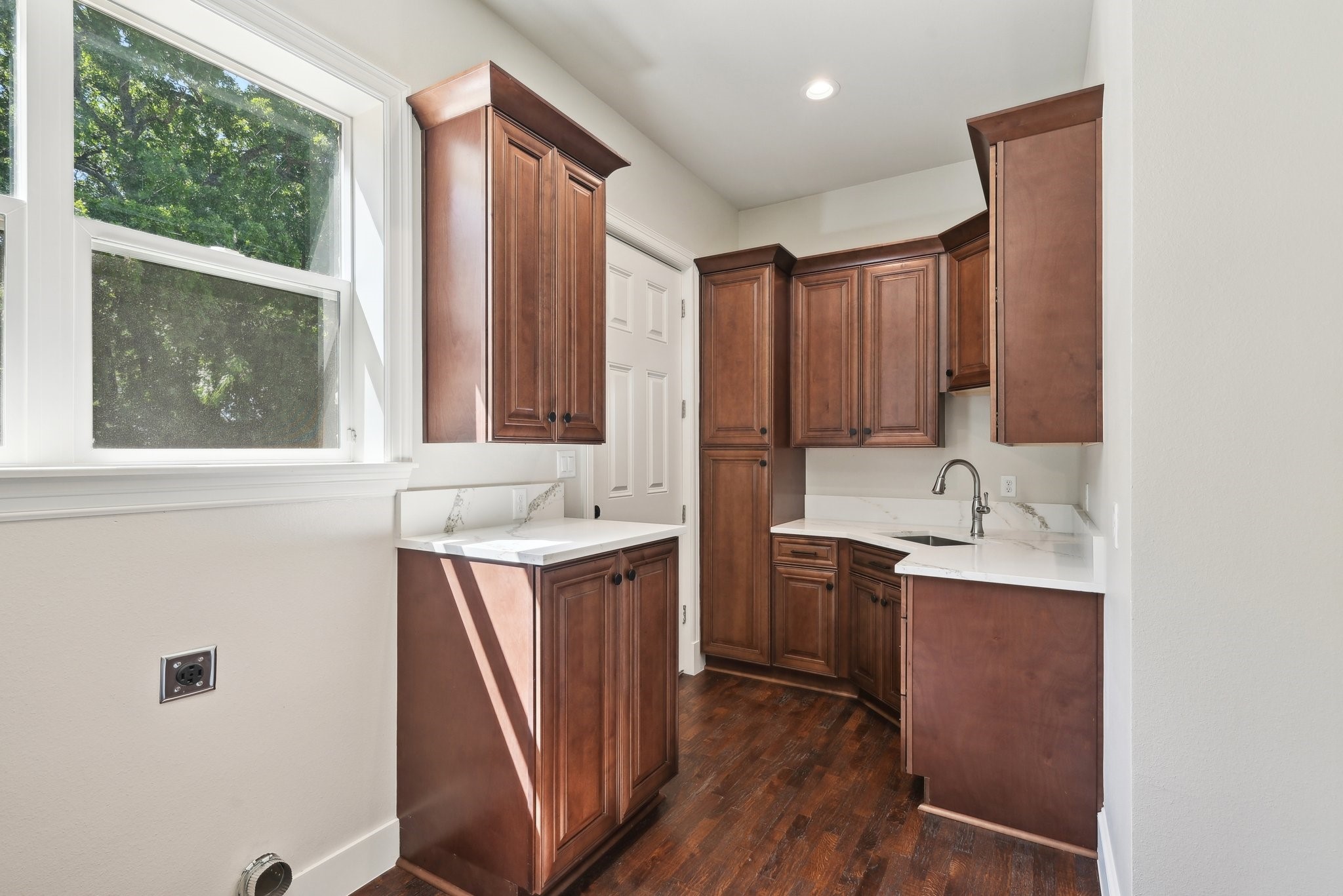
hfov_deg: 96.7
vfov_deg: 73.8
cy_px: 448
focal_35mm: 16
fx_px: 597
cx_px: 672
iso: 400
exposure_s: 1/40
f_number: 8
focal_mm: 16
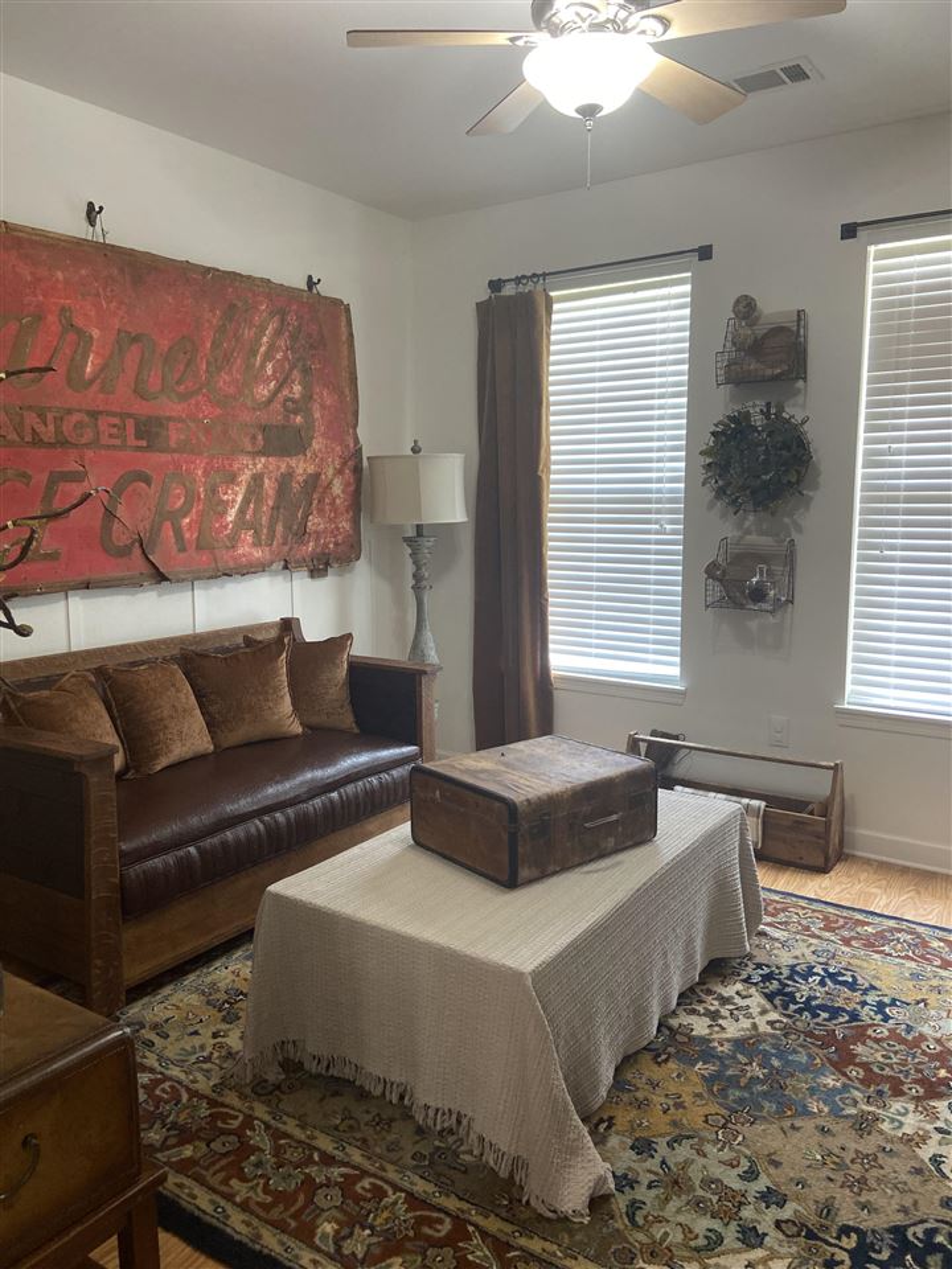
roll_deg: +0.6
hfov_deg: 53.1
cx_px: 476
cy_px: 634
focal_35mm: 26
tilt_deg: -8.3
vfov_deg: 67.3
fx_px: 953
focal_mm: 4.25
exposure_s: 1/60
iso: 250
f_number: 1.8
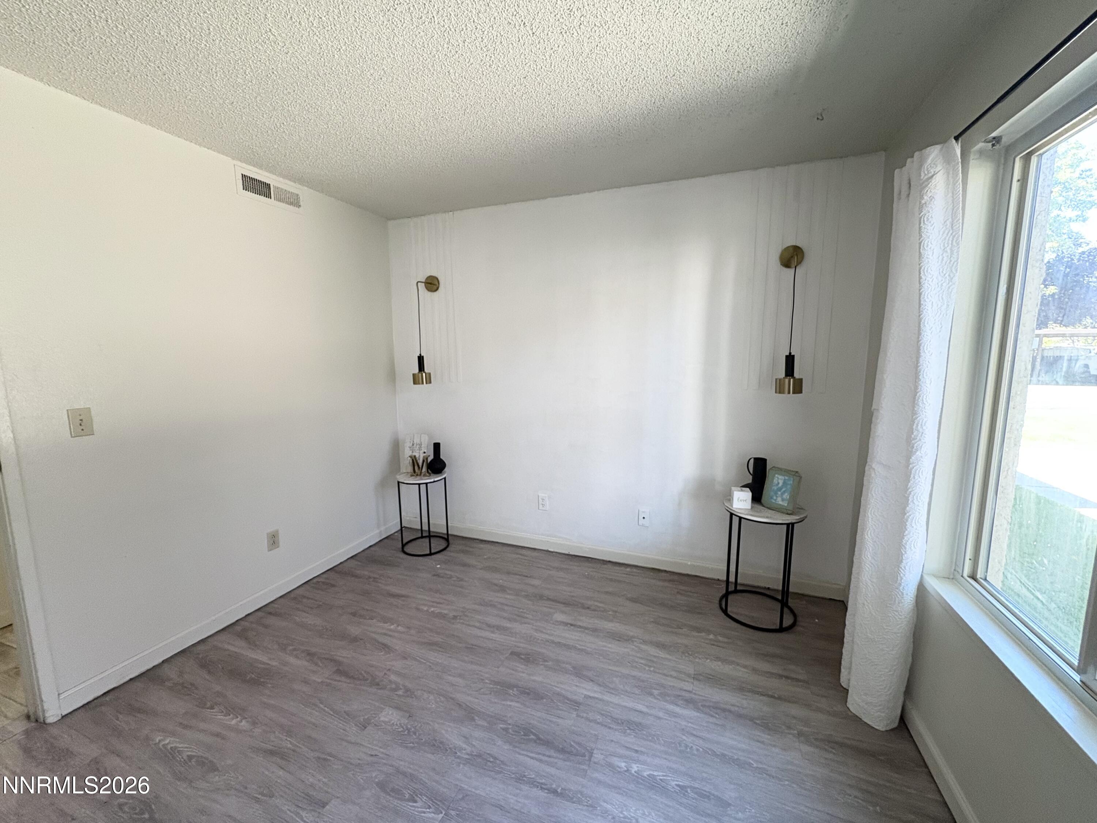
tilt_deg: -7.1
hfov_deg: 102.1
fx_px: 444
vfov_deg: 85.7
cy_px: 412
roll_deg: +0.6
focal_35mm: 14
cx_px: 548
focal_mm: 2.22
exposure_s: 1/61
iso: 250
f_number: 2.2
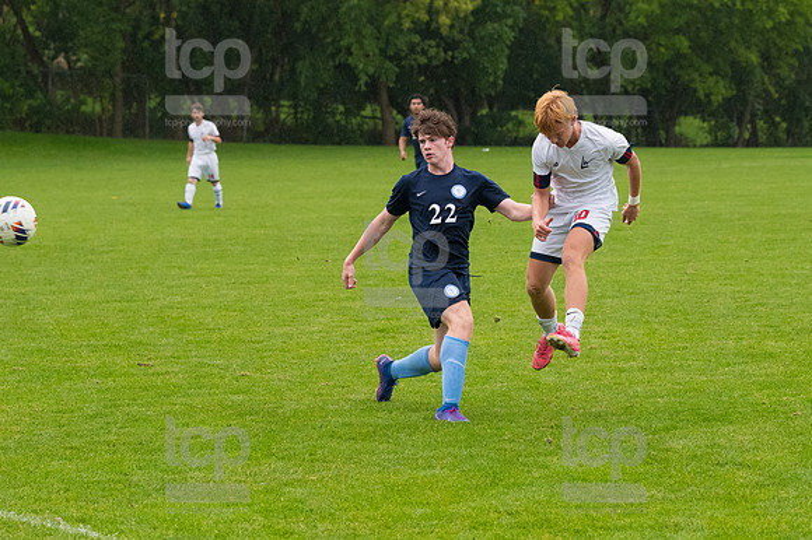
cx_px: 406
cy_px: 270
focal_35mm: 142
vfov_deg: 9.7
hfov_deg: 14.5
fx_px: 3201
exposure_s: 1/2000
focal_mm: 95
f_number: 4.5
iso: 2500
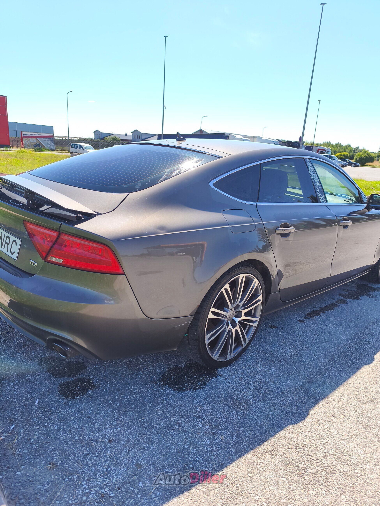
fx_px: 337
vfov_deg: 73.9
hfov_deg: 58.9
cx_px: 190
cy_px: 253
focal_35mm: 23
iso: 50
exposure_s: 1/518
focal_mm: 6.14
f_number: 1.65
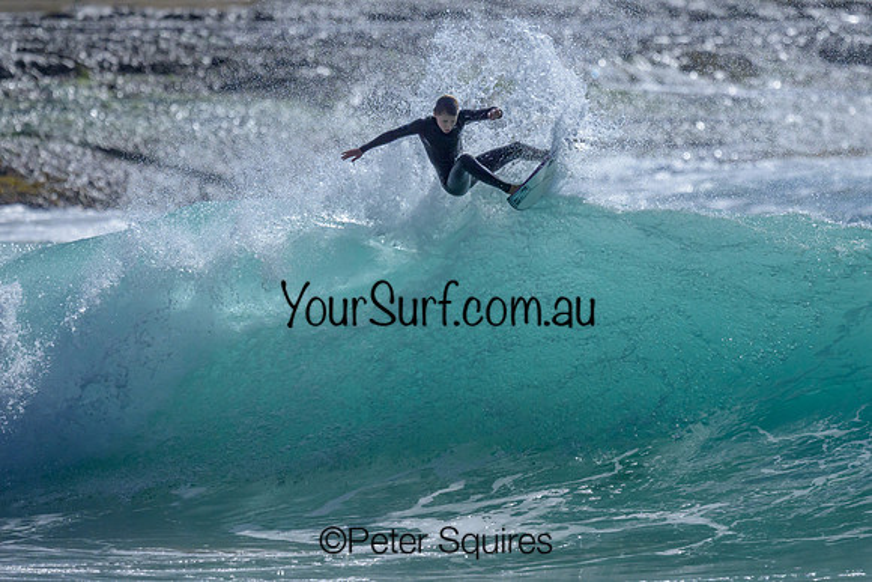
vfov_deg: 1.3
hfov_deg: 1.9
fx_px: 26404
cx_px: 594
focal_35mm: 1090
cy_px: 241
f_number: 6.3
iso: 1250
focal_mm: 800
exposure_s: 1/2000
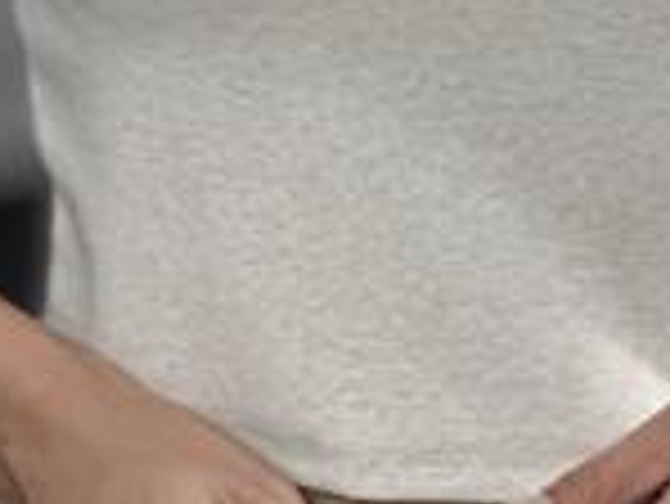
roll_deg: -0.2
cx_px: 526
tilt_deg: -5.5
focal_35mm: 213
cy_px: -101
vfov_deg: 6.9
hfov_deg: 9.3
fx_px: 4126
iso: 80
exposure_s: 1/100
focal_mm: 9
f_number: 2.8
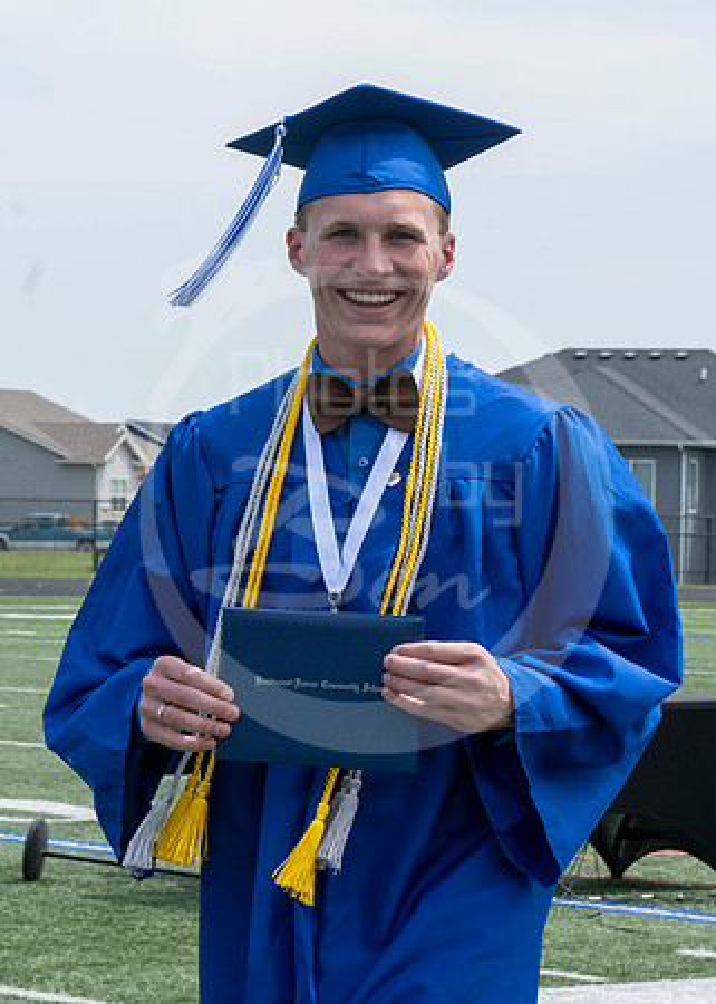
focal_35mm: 163
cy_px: 434
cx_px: 94
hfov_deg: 8.8
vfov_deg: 12.4
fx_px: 4636
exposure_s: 1/250
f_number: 13
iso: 200
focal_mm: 70
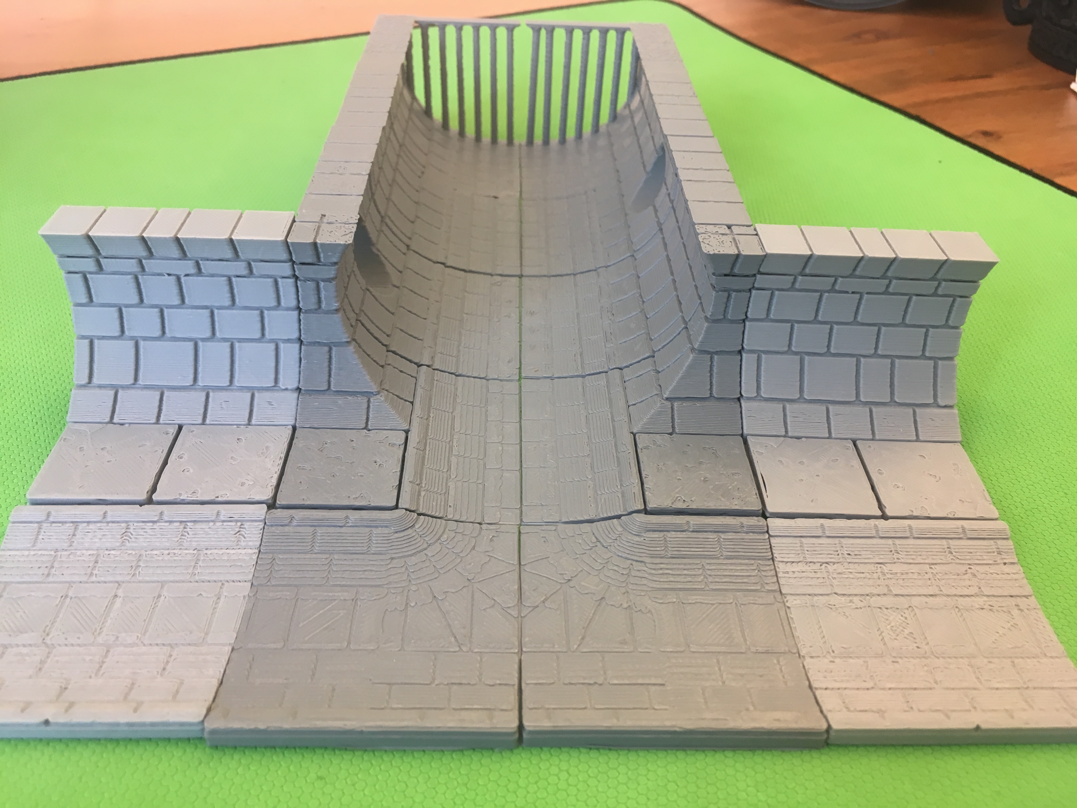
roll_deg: -2.7
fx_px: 902
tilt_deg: -35.4
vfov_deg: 48.2
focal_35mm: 29
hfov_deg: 61.7
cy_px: 404
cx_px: 538
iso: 80
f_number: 2.2
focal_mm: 4.15
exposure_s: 1/33
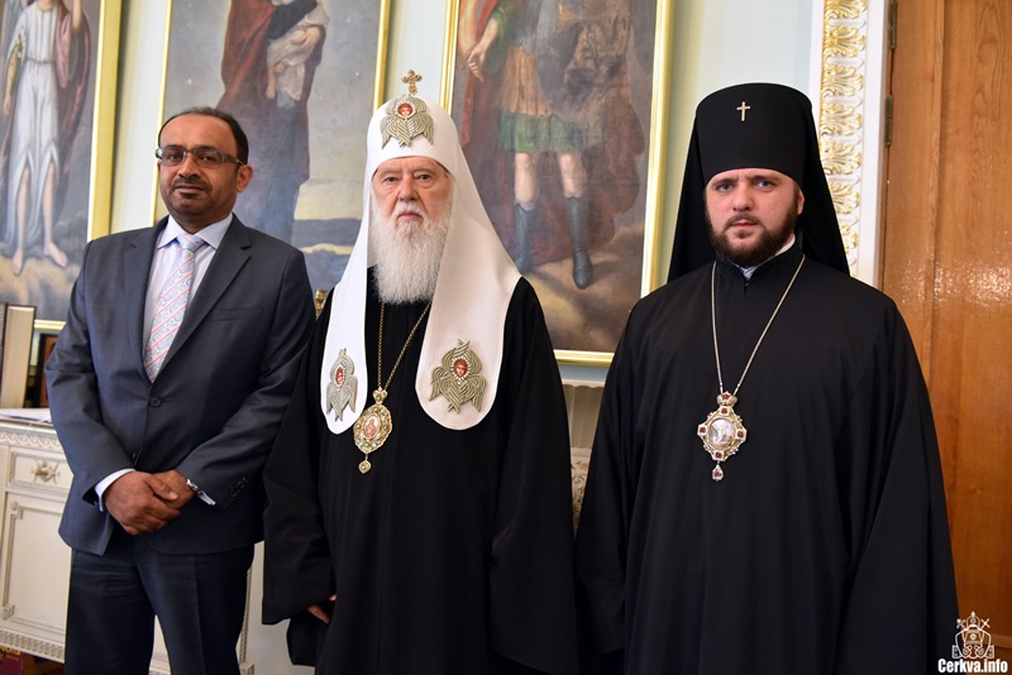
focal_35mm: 30
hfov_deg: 61.9
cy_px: 338
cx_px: 506
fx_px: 844
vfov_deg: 43.6
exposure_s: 1/80
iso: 4000
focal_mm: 30
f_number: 4.5
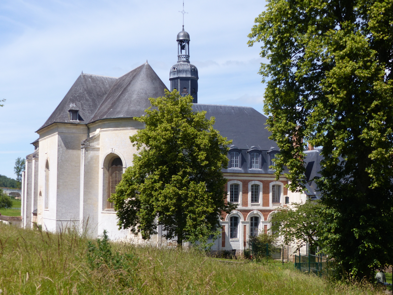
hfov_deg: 32.7
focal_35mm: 59
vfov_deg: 24.8
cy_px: 148
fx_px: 670
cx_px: 196
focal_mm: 10.5
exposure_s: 1/1000
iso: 100
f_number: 4
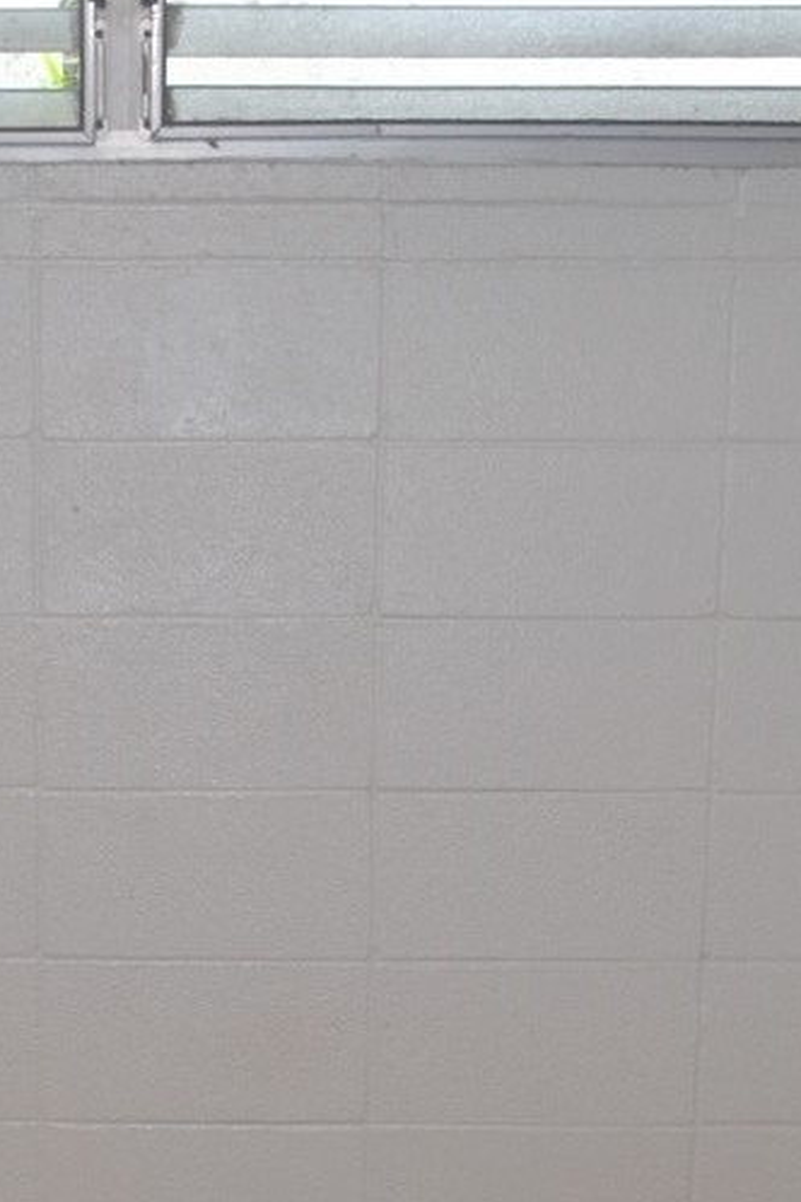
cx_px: 90
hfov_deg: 14.7
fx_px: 3070
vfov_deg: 21.0
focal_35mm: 92
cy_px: 1324
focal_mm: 18
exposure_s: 1/60
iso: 560
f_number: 3.5
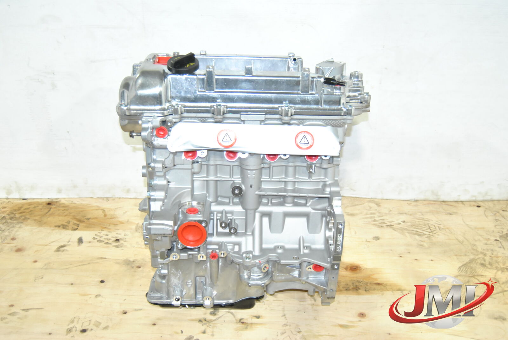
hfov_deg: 43.6
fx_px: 636
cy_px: 170
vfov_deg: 29.9
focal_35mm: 45
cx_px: 254
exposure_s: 1/60
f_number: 5
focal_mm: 30
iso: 800
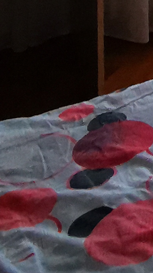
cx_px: 473
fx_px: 808
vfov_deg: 15.6
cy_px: -254
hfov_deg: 8.7
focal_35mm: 112
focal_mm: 2.35
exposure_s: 1/33.3
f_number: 2.2
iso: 250
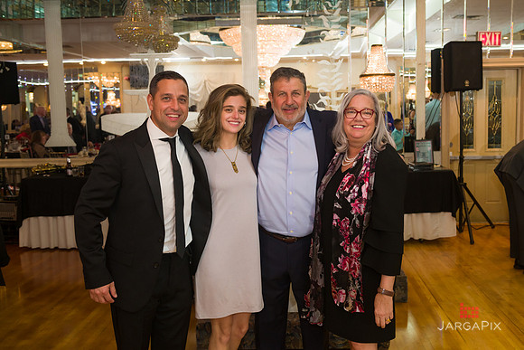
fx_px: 540
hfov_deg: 51.7
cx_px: 286
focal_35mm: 37
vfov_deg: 35.9
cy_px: 159
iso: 1000
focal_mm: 34
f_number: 4
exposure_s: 1/125
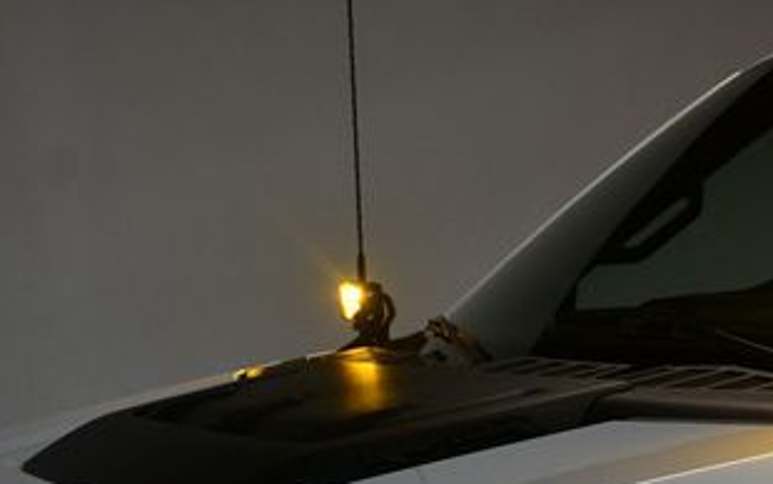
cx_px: 616
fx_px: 1728
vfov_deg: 15.8
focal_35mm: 82
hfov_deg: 24.8
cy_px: 409
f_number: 4.5
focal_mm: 26
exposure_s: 1/250
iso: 400
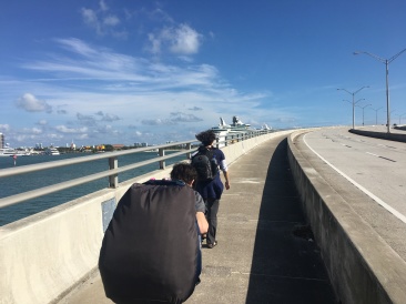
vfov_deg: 48.2
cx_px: 203
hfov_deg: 61.7
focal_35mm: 29
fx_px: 340
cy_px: 152
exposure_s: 1/2404
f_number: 2.2
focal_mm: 4.15
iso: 25
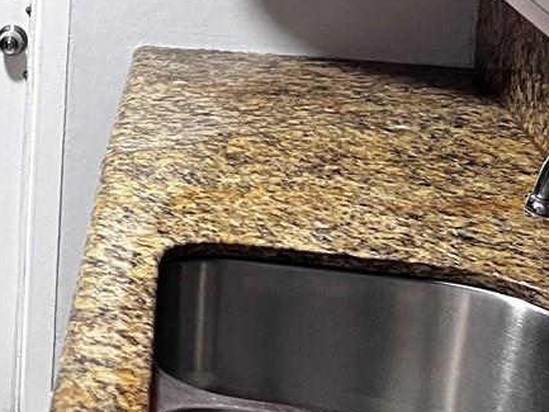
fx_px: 1523
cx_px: -360
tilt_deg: -11.0
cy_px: 23
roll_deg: +1.8
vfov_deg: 15.2
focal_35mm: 96
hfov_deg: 17.5
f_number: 1.5
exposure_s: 1/60
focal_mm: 5.7
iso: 160
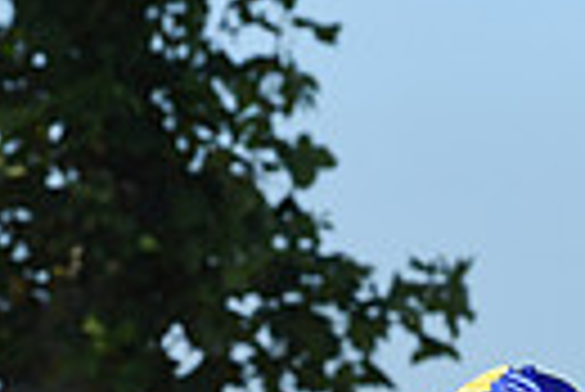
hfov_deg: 2.3
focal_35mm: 890
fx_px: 14479
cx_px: 711
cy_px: 858
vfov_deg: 1.5
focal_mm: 200
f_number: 6.3
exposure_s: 1/2500
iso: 400
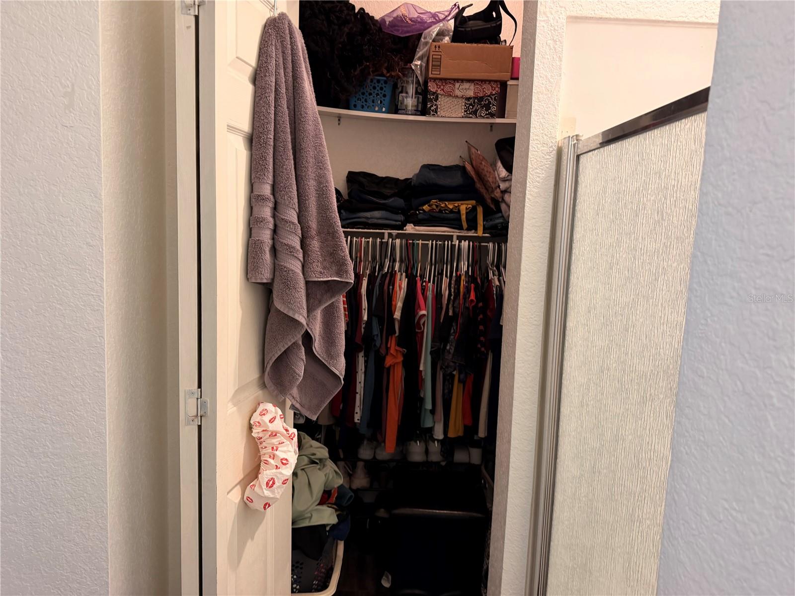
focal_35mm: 24
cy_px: 298
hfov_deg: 71.6
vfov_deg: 56.8
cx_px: 398
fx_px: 551
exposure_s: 1/60
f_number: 1.78
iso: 200
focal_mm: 6.76
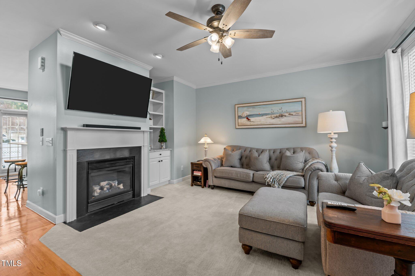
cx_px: 208
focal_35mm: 15
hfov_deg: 100.4
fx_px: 173
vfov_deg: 77.2
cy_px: 138
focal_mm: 15
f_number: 6.3
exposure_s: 1/6
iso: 400
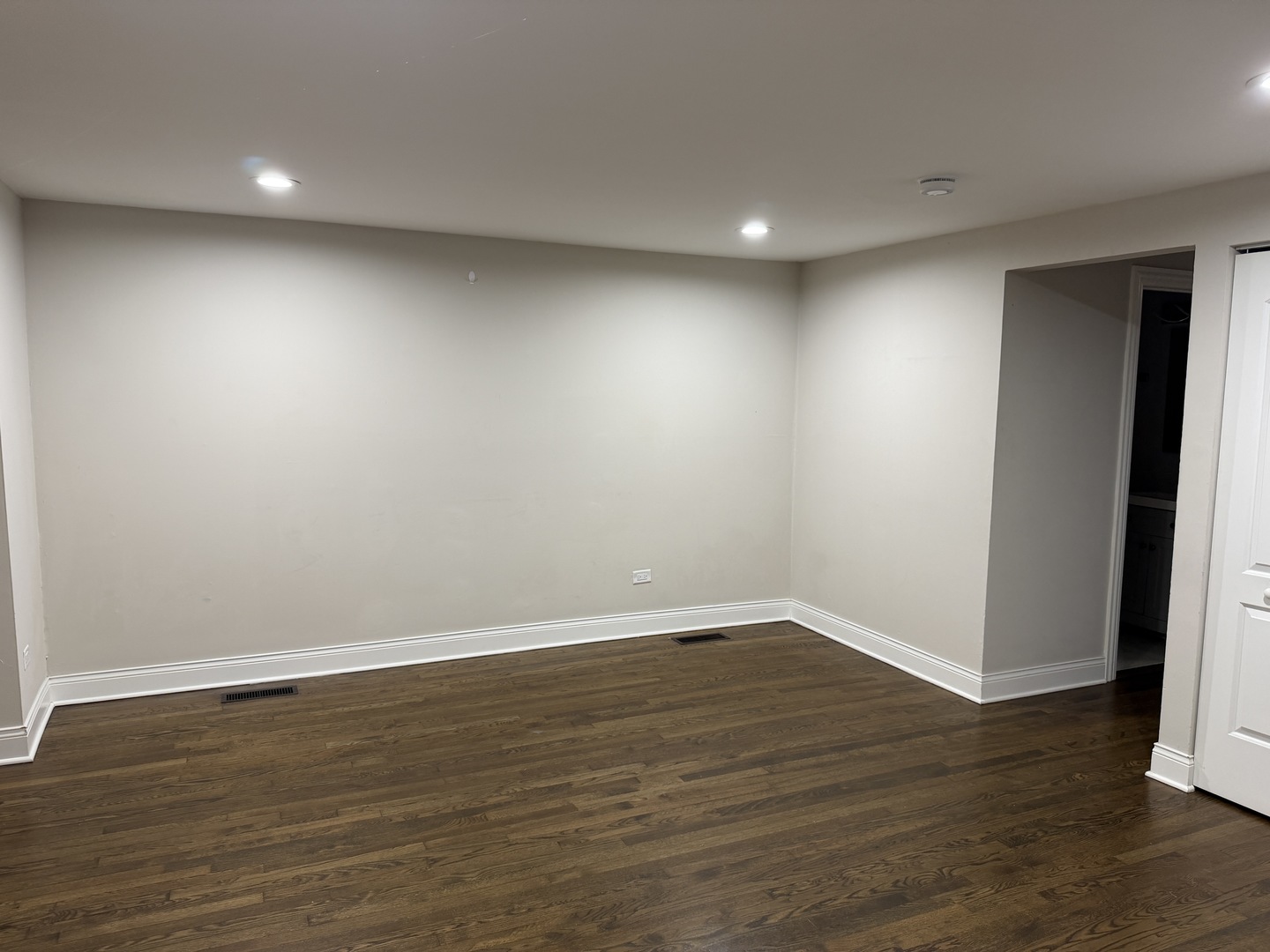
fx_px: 881
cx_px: 635
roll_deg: -0.6
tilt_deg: -6.5
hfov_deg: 71.6
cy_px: 476
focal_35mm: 24
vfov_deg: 56.8
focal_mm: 6.76
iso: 160
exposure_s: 1/60
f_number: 1.78
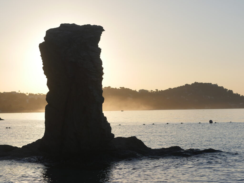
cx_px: 122
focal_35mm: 90
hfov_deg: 21.8
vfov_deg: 16.4
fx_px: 634
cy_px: 92
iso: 200
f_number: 4
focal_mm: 45
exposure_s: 1/4000
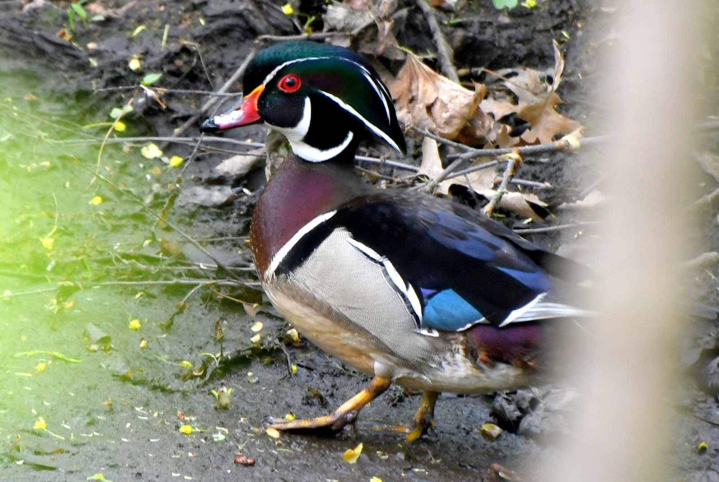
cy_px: 241
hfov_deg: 4.6
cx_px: 360
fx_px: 9001
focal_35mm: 450
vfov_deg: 3.1
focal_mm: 300
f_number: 6.3
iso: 400
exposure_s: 1/200
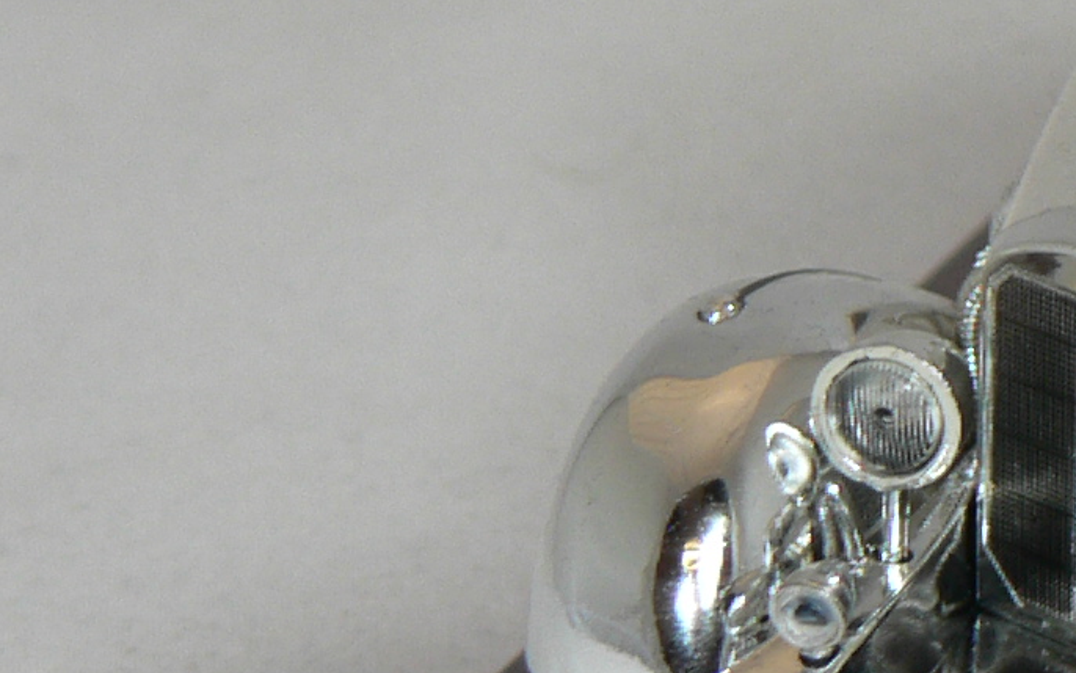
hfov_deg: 6.1
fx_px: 10089
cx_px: 1292
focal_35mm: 344
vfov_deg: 3.8
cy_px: 224
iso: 80
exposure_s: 1/60
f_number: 3.2
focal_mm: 14.5
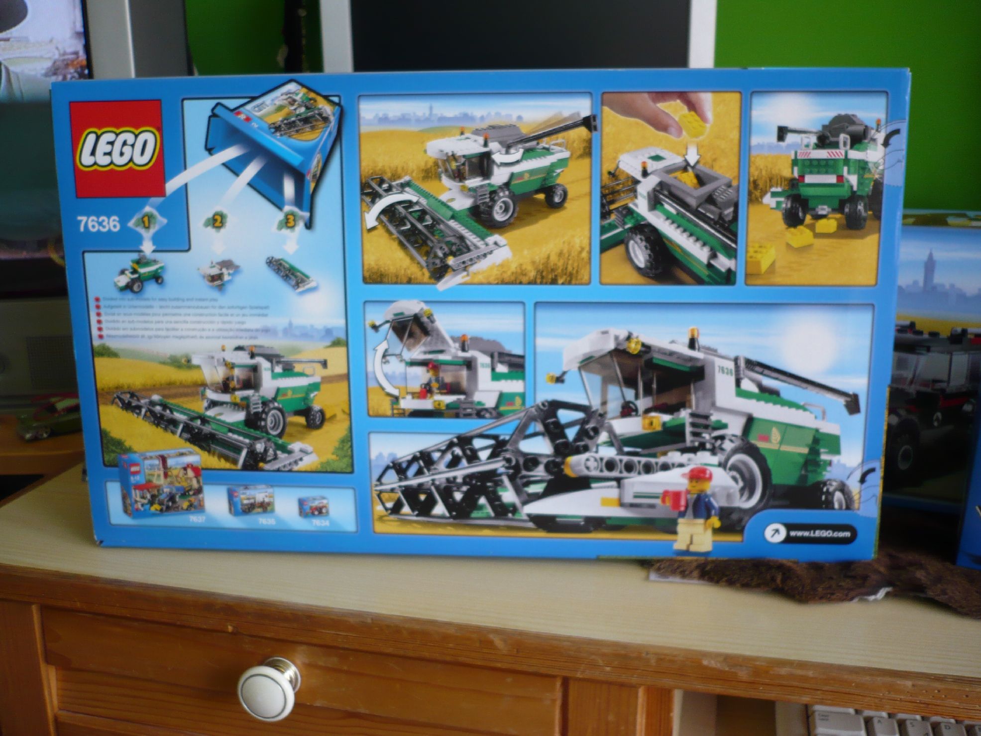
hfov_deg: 52.6
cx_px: 490
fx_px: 992
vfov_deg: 40.7
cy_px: 368
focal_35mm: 35
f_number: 2.8
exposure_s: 1/80
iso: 100
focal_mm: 5.8
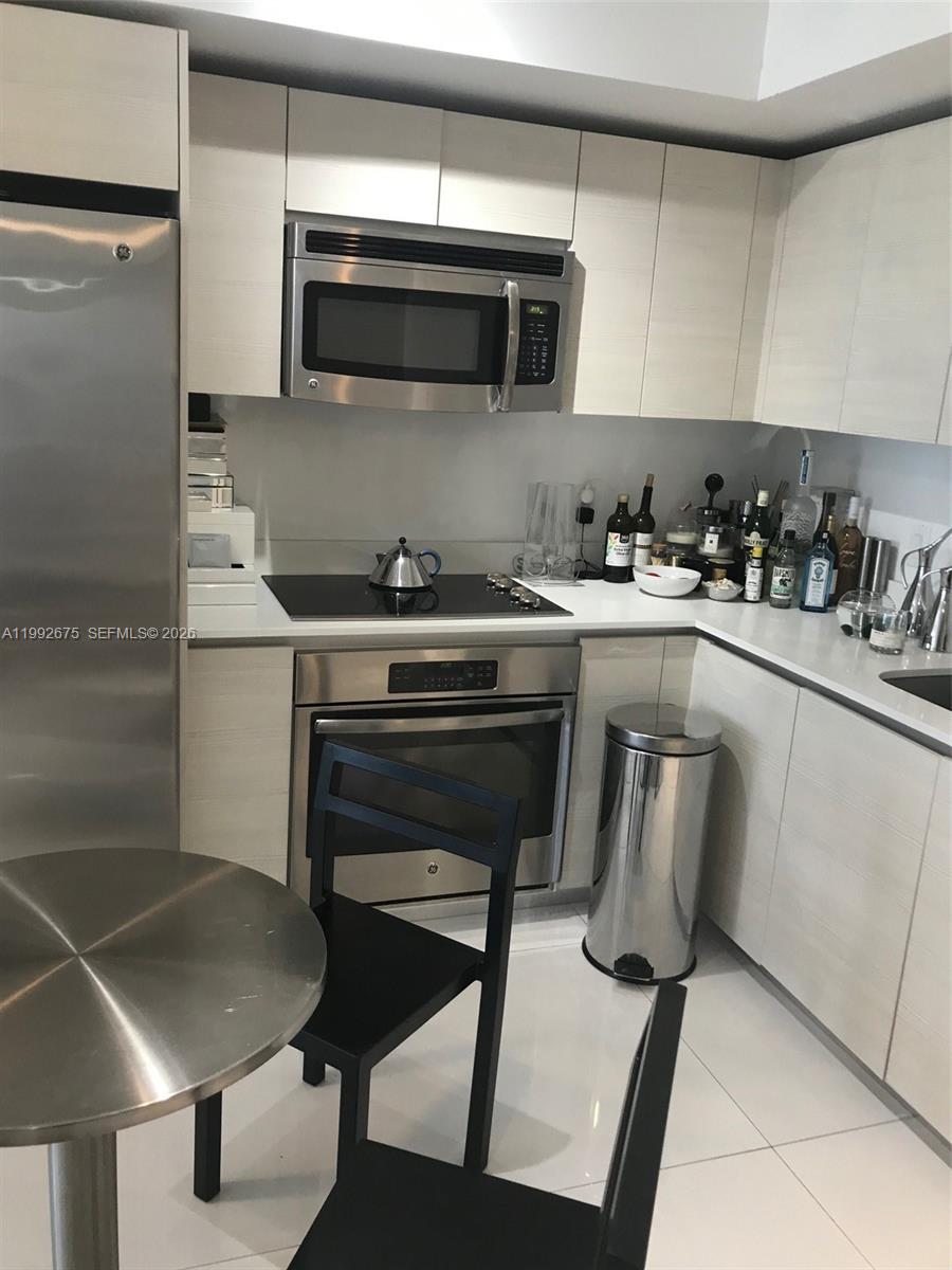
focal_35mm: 28
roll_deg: -3.8
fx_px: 1027
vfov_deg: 63.4
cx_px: 476
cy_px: 635
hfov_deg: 49.7
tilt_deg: -13.9
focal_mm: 3.99
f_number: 1.8
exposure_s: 1/24
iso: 32
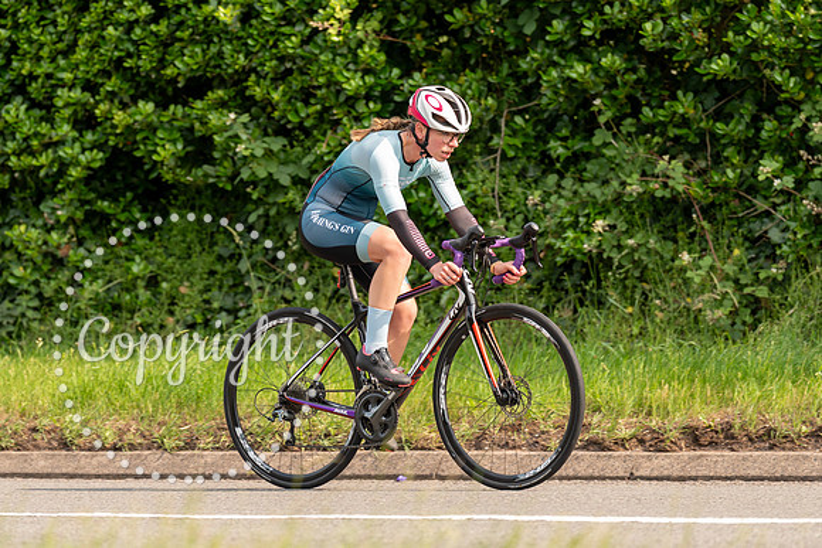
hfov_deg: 7.1
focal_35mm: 290
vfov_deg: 4.7
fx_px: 6626
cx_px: 331
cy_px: 269
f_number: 3.2
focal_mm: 197
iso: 250
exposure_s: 1/1000
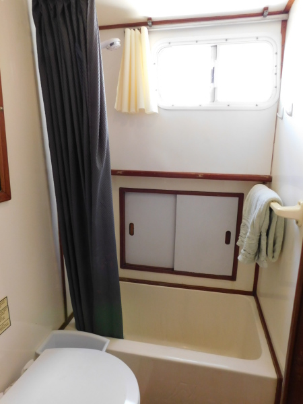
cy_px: 202
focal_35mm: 23
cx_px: 152
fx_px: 268
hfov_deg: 58.9
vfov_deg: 73.9
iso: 280
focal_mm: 4
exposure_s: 1/30
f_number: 3
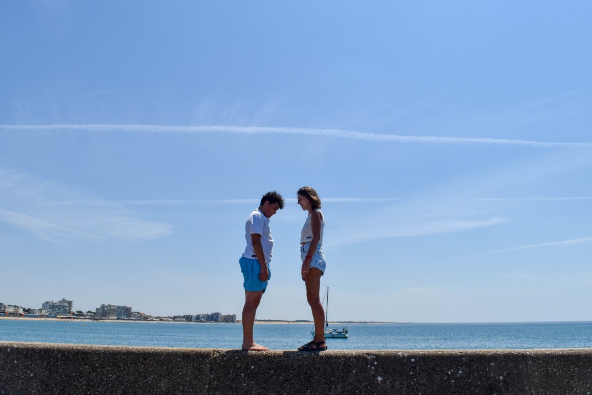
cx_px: 296
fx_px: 444
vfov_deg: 47.9
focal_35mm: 27
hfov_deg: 67.4
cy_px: 198
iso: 280
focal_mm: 18
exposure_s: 1/2000
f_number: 8
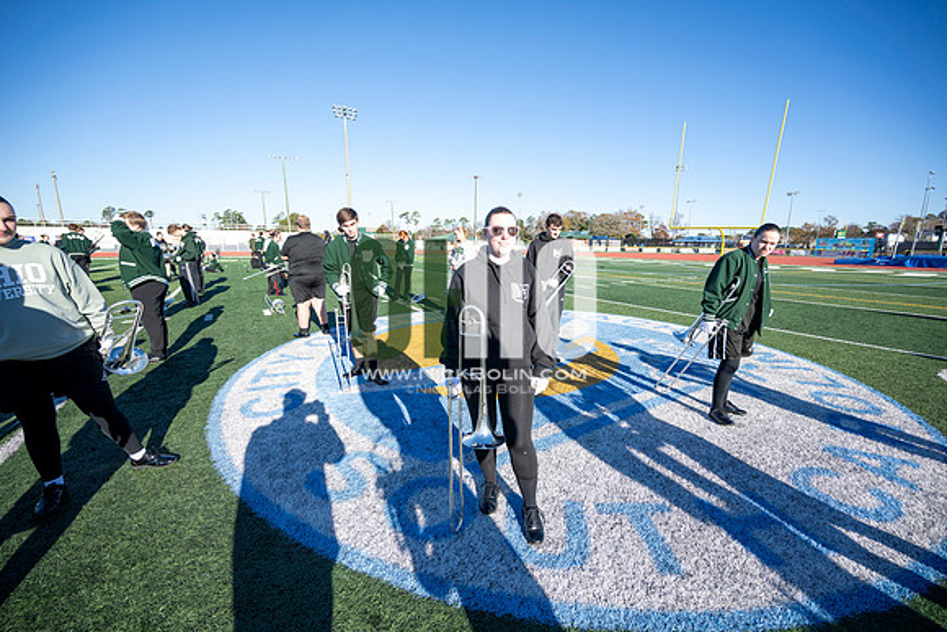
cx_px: 474
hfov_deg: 104.2
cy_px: 316
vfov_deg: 81.2
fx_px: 368
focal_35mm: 14
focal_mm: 14
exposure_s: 1/800
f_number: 4
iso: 160
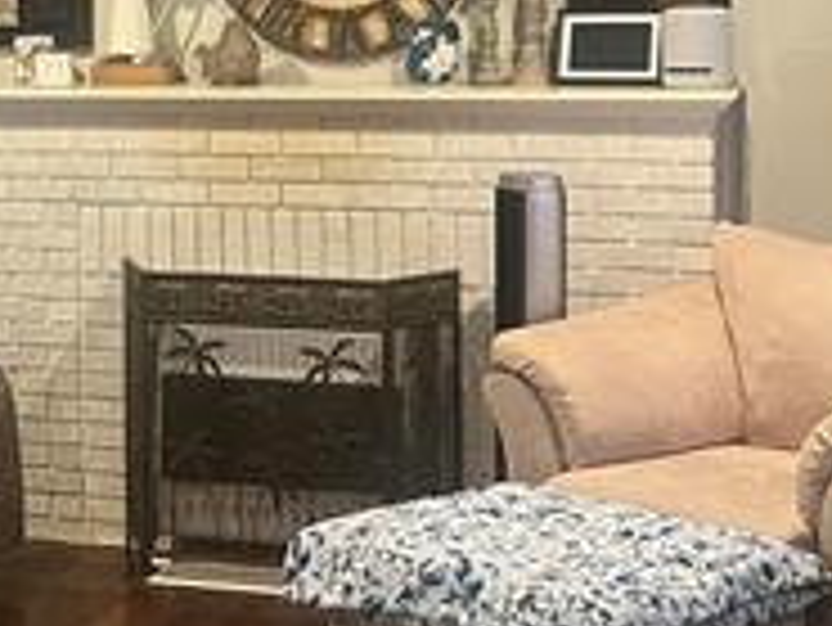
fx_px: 2165
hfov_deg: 21.1
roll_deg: +0.7
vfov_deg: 16.1
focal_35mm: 90
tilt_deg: -0.9
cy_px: -5
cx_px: 31
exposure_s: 1/60
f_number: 1.5
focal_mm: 5.7
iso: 320
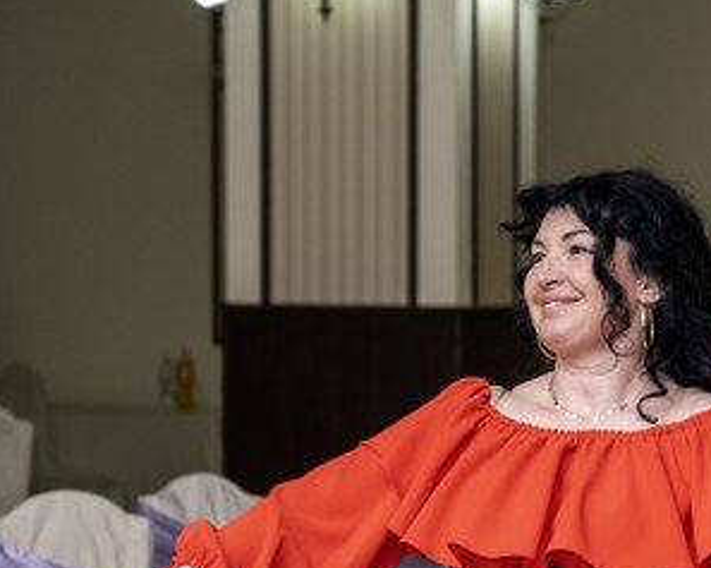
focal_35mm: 168
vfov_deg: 9.2
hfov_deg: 11.4
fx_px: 3532
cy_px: 387
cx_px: 630
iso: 1250
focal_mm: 55
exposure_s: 1/160
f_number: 2.8
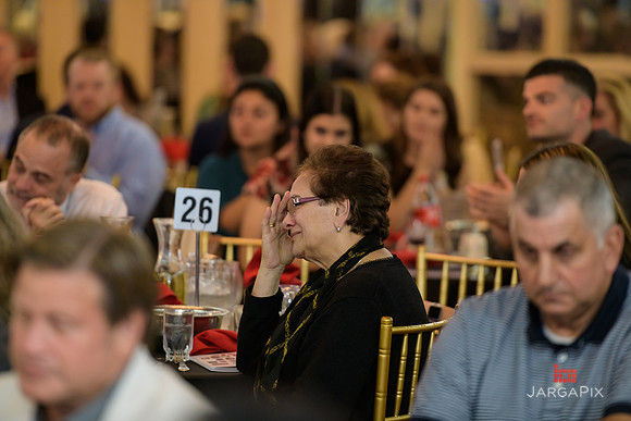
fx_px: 3506
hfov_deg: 10.3
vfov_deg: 6.9
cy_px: 210
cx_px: 316
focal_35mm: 200
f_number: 3.2
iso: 1000
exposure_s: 1/125
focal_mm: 200
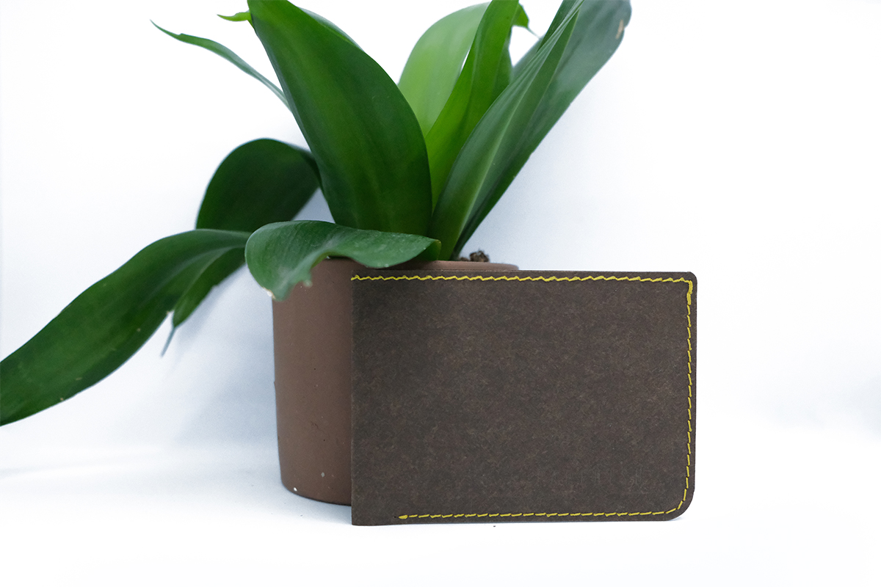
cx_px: 440
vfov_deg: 37.9
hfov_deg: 54.4
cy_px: 294
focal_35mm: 35
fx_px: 856
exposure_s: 1/2000
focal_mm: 23
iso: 8000
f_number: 4
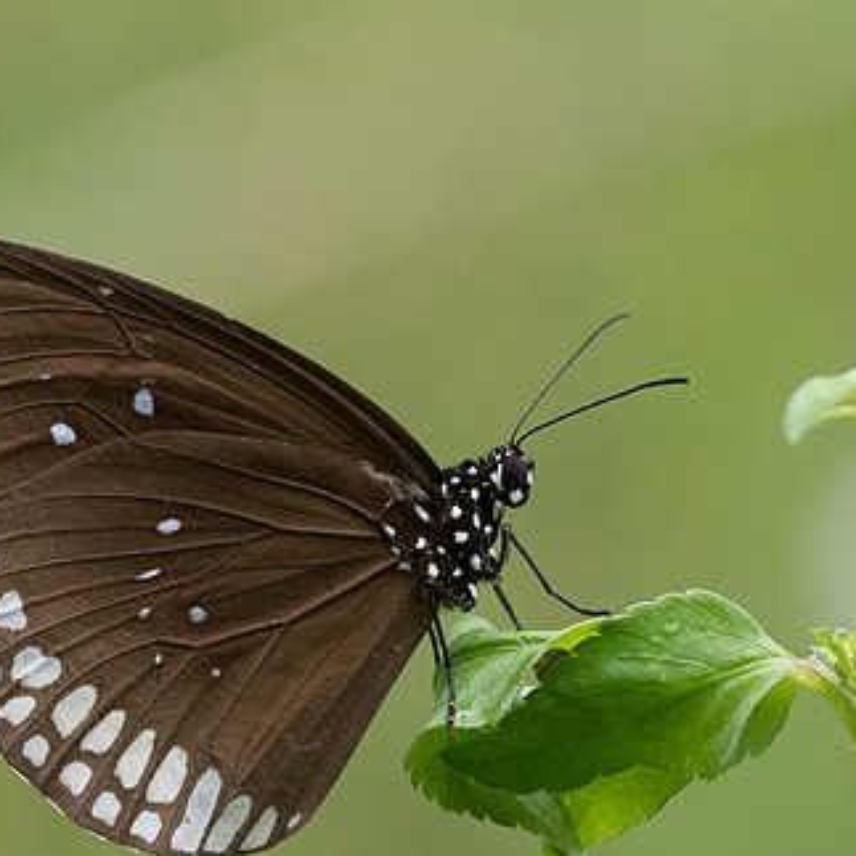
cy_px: 306
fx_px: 26550
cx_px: 479
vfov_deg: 1.8
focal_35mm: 949
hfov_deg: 1.8
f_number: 5
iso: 800
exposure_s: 1/640
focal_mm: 150
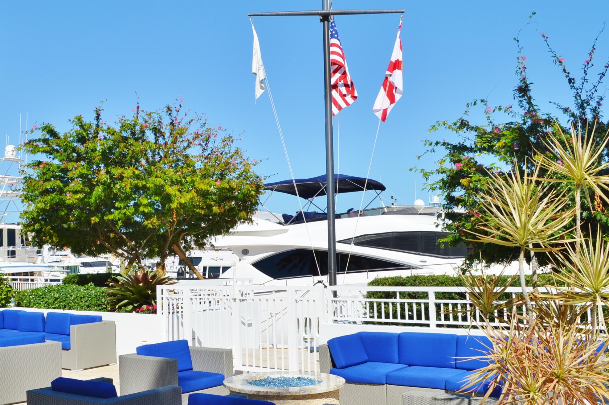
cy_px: 178
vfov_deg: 32.5
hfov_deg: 46.9
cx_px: 214
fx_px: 693
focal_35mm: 41
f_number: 9
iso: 100
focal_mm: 18
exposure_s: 1/320
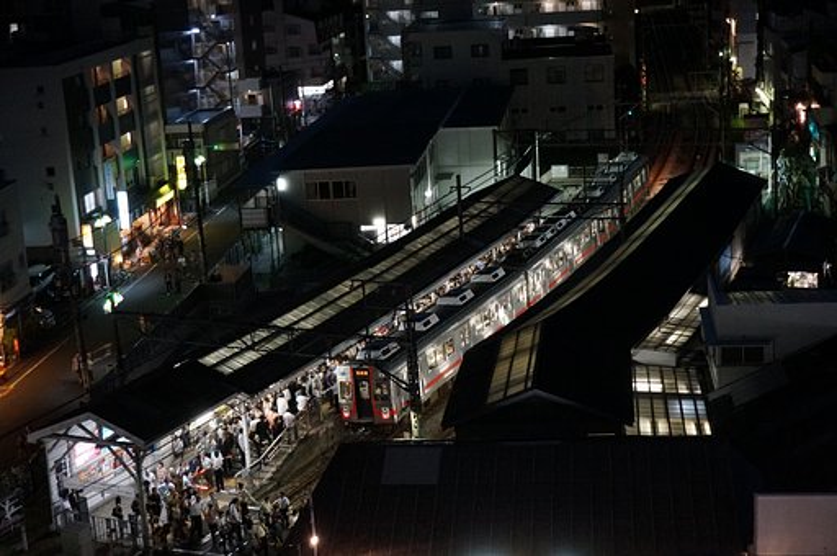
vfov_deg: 23.1
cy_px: 278
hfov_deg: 34.2
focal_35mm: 58
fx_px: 1358
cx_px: 418
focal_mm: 39
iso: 3200
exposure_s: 1/30
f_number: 5.6
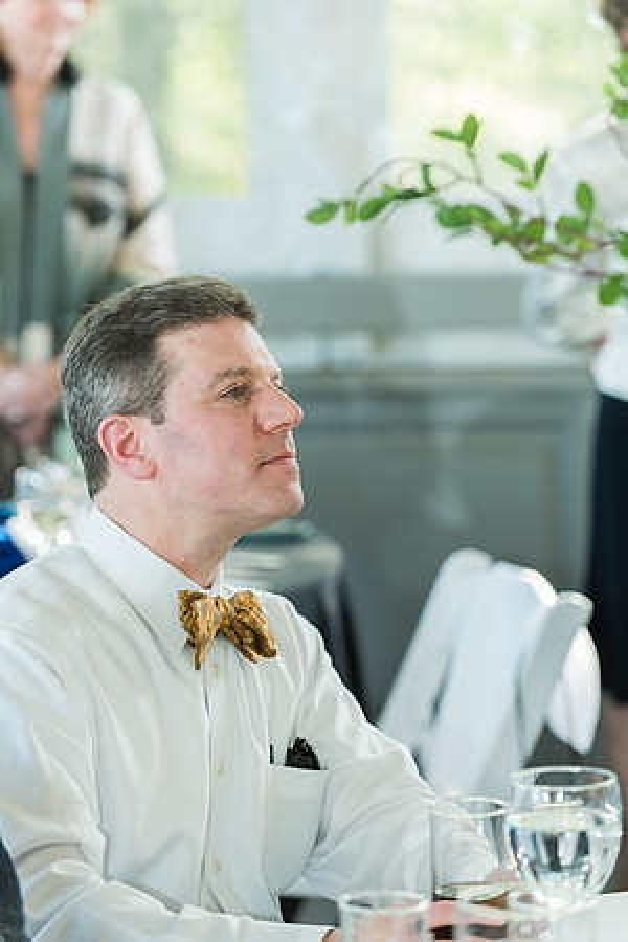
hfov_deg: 11.0
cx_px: 314
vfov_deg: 16.4
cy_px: 471
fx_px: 3271
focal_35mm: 125
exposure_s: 1/160
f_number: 4
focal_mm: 125
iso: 640
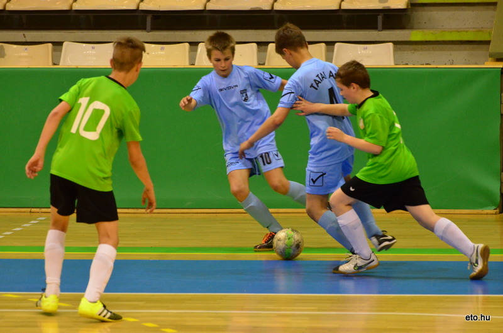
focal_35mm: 300
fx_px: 4183
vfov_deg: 4.6
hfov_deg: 6.9
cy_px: 166
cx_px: 252
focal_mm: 200
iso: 4000
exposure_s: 1/250
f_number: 5.3
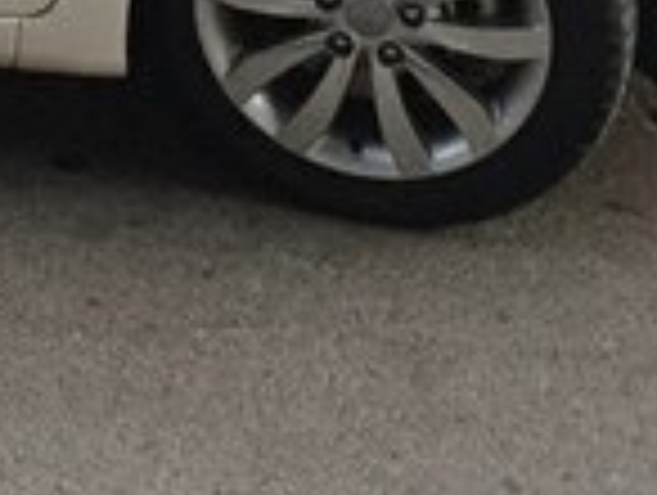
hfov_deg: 13.7
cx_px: -450
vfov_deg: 10.6
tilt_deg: -11.2
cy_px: -439
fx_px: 2490
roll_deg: +0.0
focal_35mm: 131
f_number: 2.2
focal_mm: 4.15
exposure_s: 1/33
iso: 200
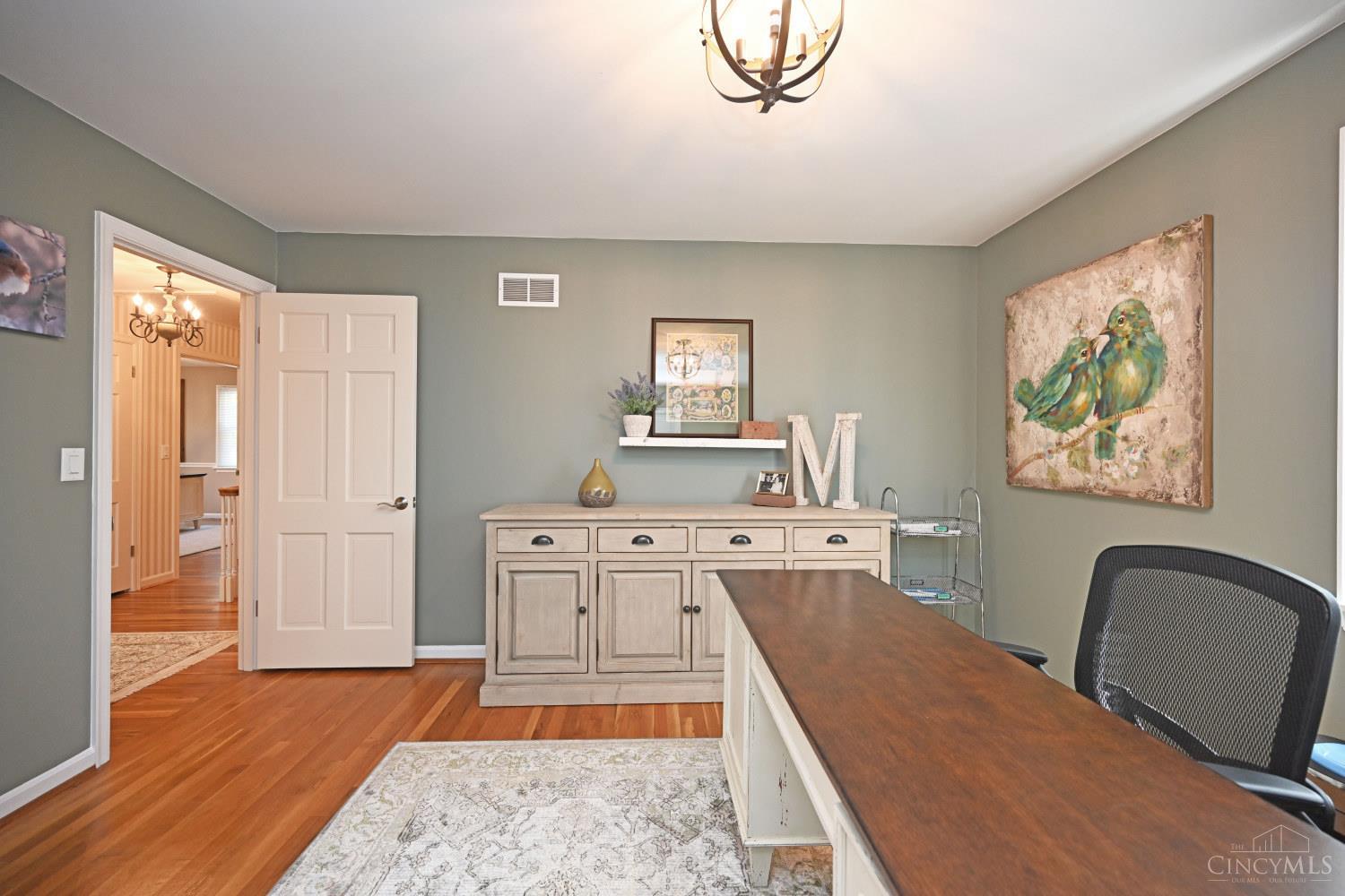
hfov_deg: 104.3
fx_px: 523
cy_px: 448
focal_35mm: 14
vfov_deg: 81.2
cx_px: 672
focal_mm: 14
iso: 720
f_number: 4
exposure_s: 1/60
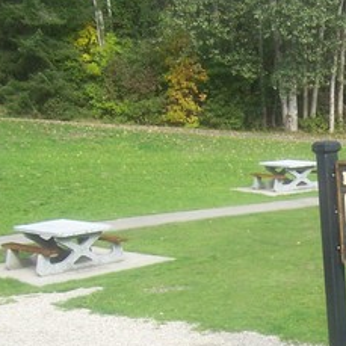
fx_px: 950
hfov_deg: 19.5
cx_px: 406
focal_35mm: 84
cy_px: 317
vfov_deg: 20.2
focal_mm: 5.6
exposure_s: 1/250
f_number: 2.7
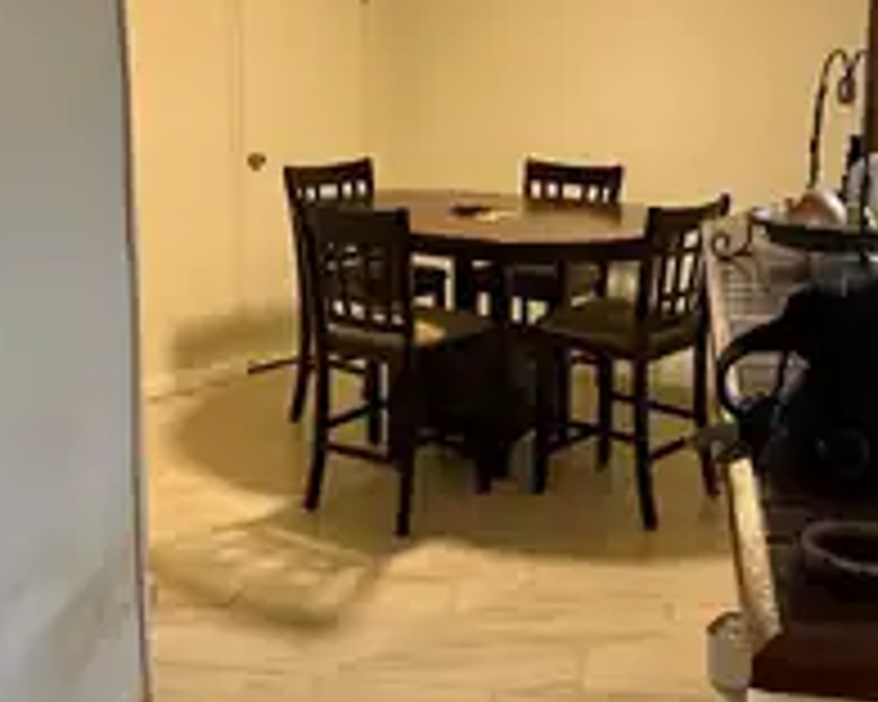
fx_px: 1247
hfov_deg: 38.7
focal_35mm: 48
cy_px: 234
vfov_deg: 31.2
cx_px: 482
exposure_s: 1/60
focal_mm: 6.76
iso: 320
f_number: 1.78
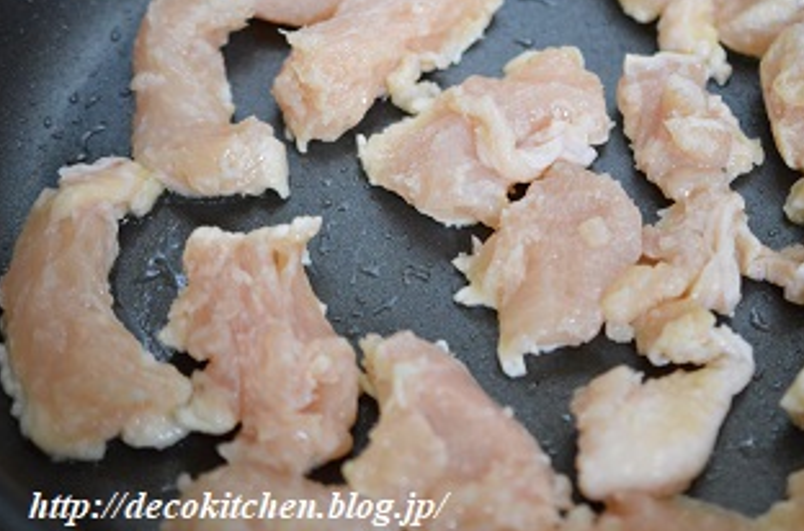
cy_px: 220
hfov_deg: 26.3
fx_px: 1714
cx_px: 502
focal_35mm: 77
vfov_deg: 17.6
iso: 2800
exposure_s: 1/60
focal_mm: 40
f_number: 3
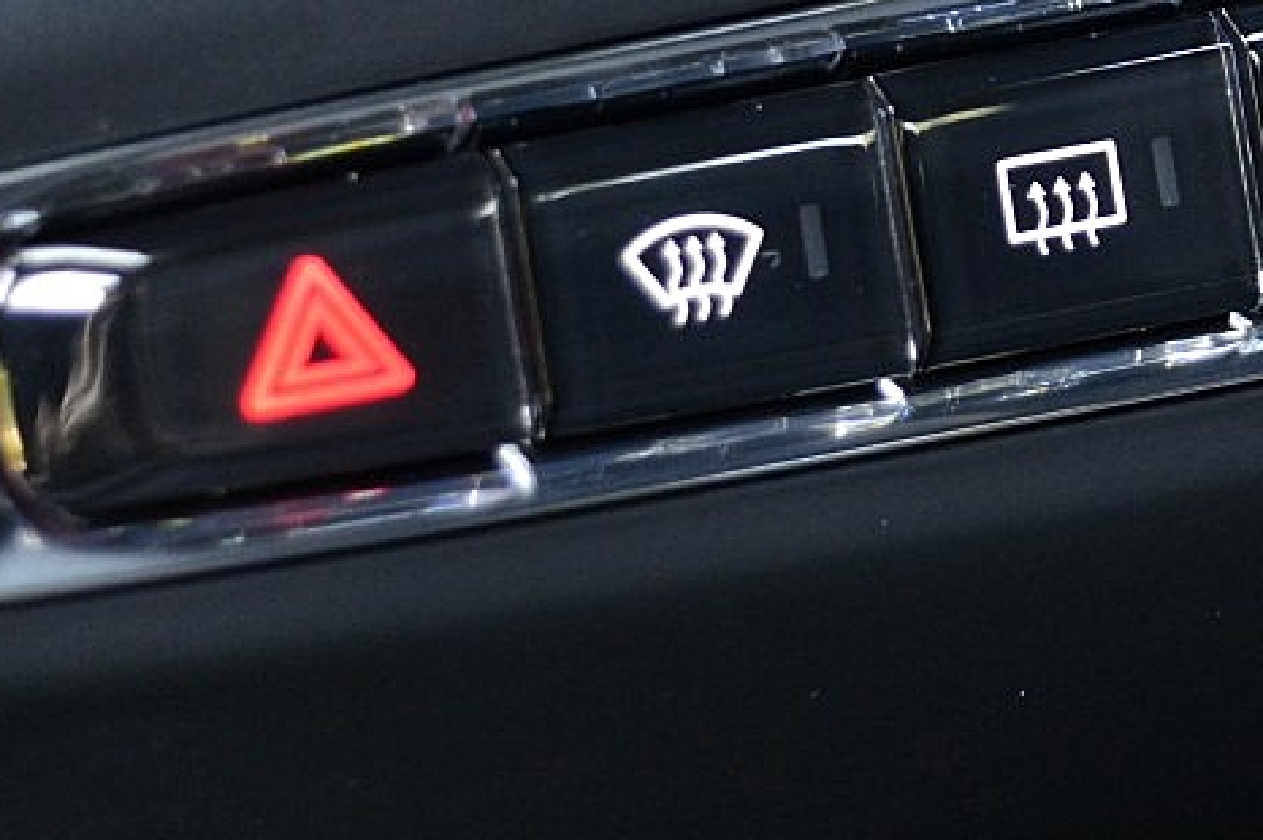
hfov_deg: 13.3
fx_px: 5320
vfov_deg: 9.0
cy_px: -60
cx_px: 1382
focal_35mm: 152
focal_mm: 29
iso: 800
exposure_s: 1/30
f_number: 4.2
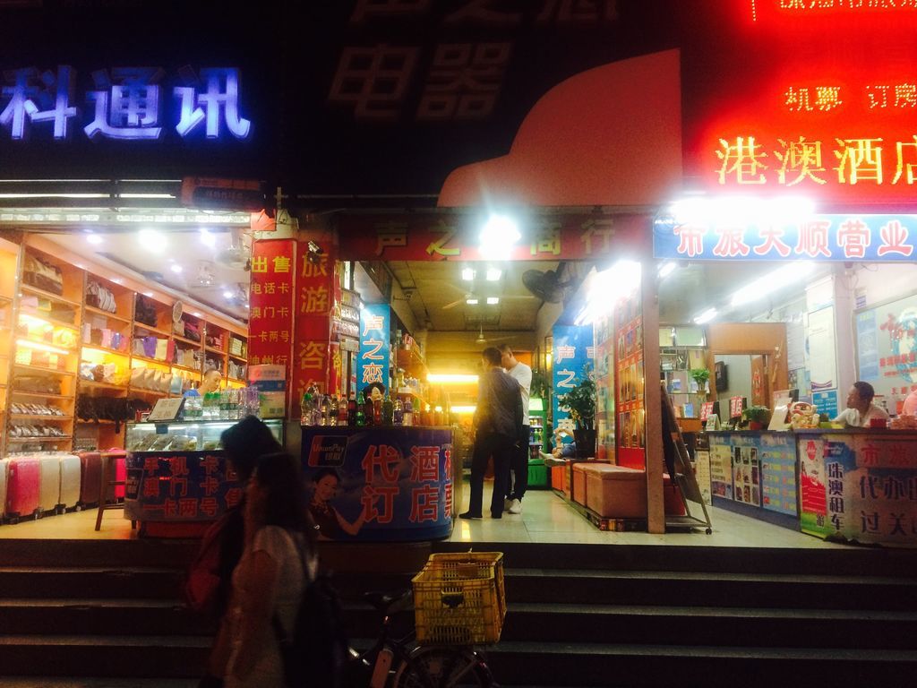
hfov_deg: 61.7
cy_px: 344
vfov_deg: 48.2
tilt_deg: +5.9
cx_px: 458
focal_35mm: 29
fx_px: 768
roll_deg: -0.4
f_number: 2.2
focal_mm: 4.15
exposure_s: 1/30
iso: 125
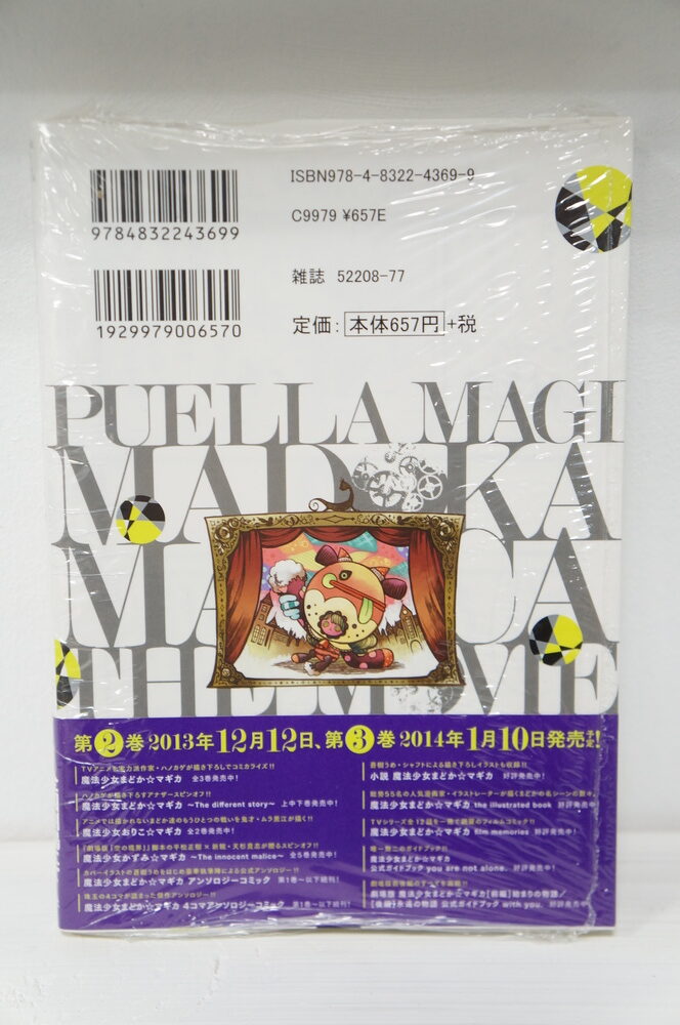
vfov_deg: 42.4
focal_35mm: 46
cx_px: 340
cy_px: 512
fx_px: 1321
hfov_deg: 28.9
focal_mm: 31
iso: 800
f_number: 4
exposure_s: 1/30
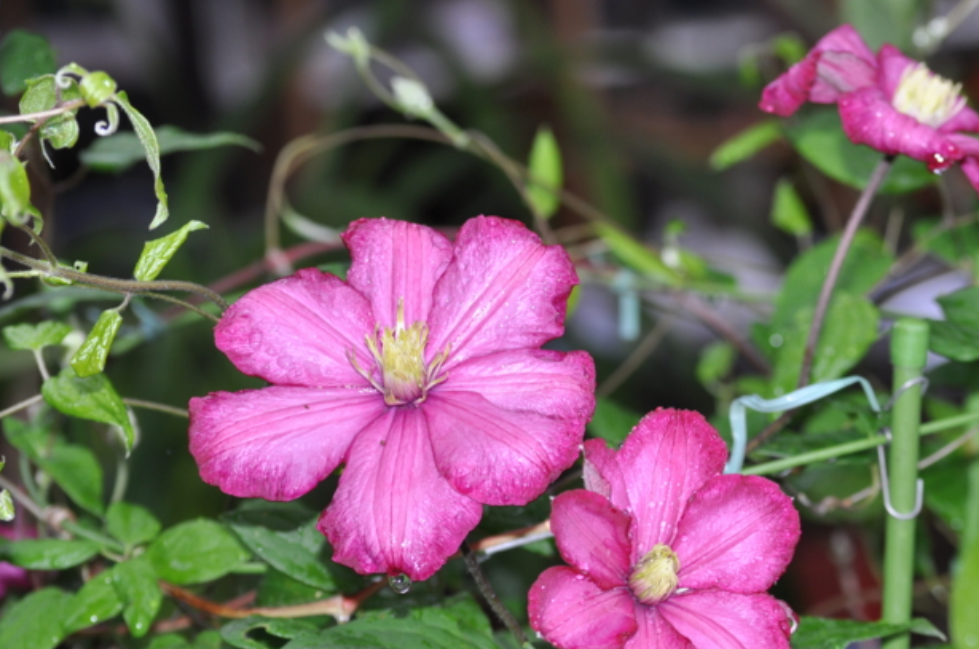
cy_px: 368
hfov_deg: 14.0
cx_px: 595
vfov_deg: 9.3
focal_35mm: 147
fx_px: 3981
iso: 200
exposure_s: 1/30
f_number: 5.6
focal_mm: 75
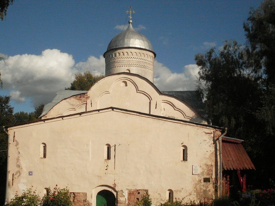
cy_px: 112
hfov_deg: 43.8
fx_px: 342
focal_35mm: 43
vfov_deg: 33.6
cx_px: 129
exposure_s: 1/2000
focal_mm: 6.3
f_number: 8.4
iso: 400
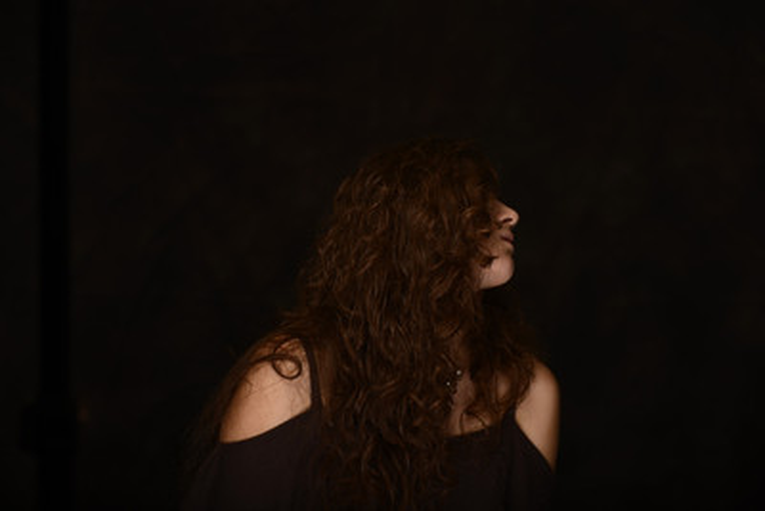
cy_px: 256
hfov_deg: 25.4
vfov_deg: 17.1
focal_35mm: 80
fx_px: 1701
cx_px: 382
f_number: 4
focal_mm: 80
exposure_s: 1/200
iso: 100
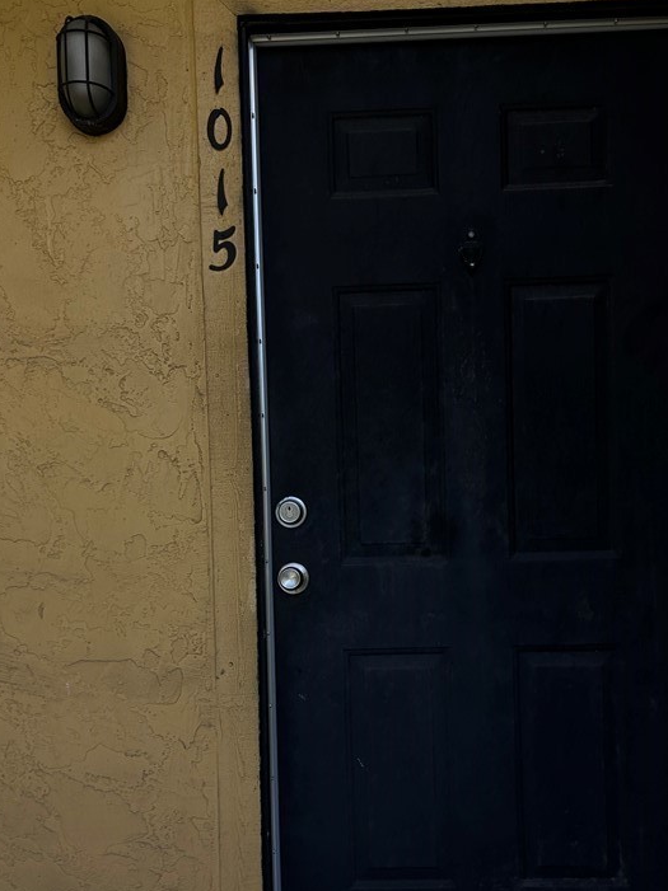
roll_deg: +2.5
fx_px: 979
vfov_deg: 48.7
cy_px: 540
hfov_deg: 37.6
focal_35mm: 38
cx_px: 372
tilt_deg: -1.9
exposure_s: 1/1344
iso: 50
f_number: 1.5
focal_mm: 5.7
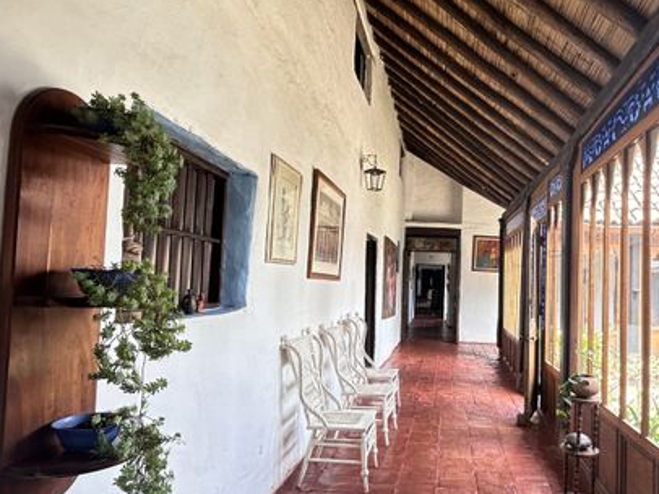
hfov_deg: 71.4
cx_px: 449
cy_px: 266
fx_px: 438
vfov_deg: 58.8
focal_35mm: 23
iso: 160
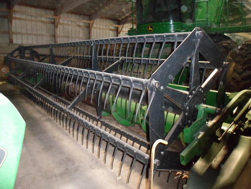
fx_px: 189
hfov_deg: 67.3
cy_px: 94
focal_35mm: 26
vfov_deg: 53.1
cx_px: 126
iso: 640
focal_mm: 4.9
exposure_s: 1/45
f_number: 3.3
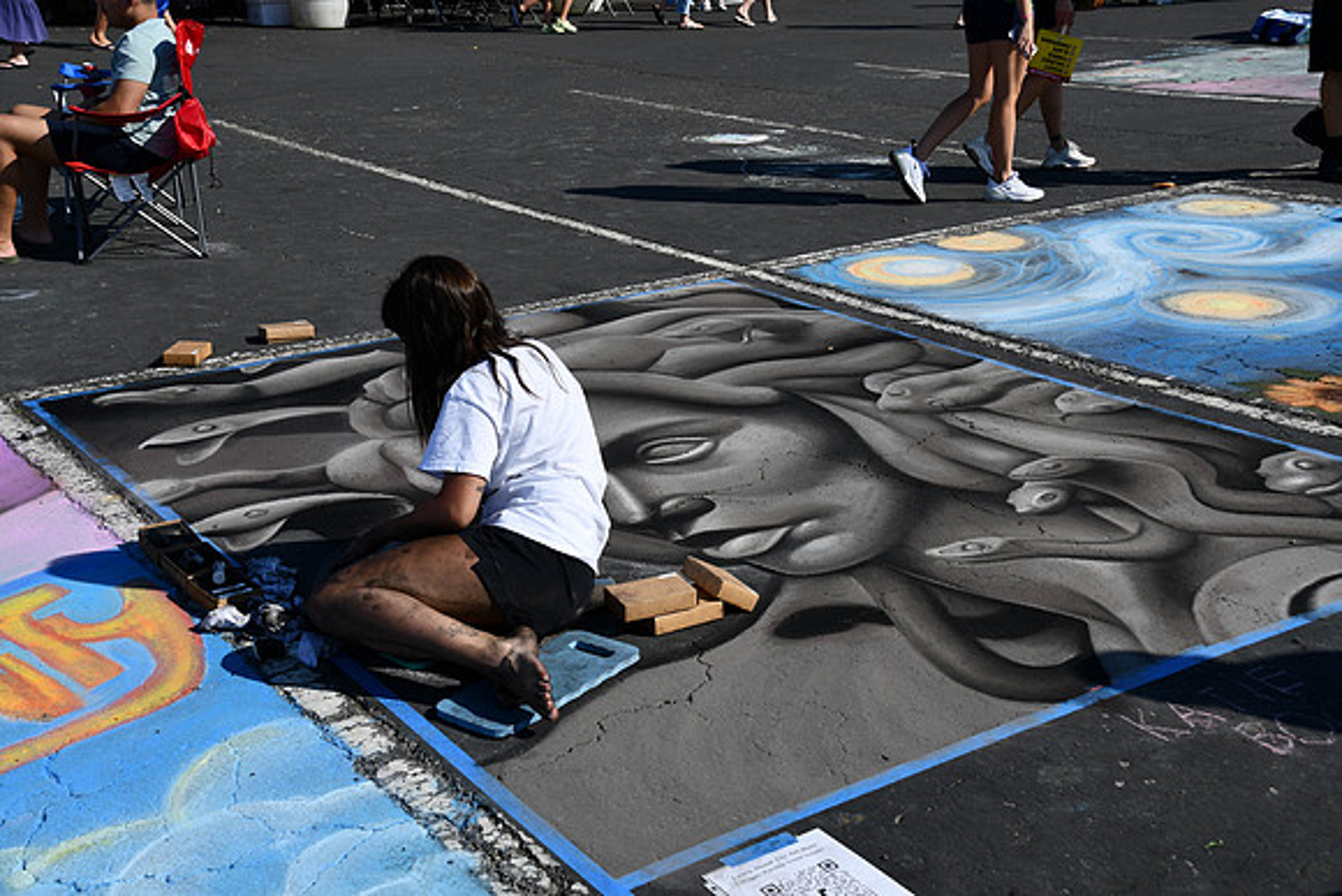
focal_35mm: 39
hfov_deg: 49.5
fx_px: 1454
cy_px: 448
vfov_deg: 34.2
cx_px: 671
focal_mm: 26
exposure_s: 1/400
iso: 100
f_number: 10
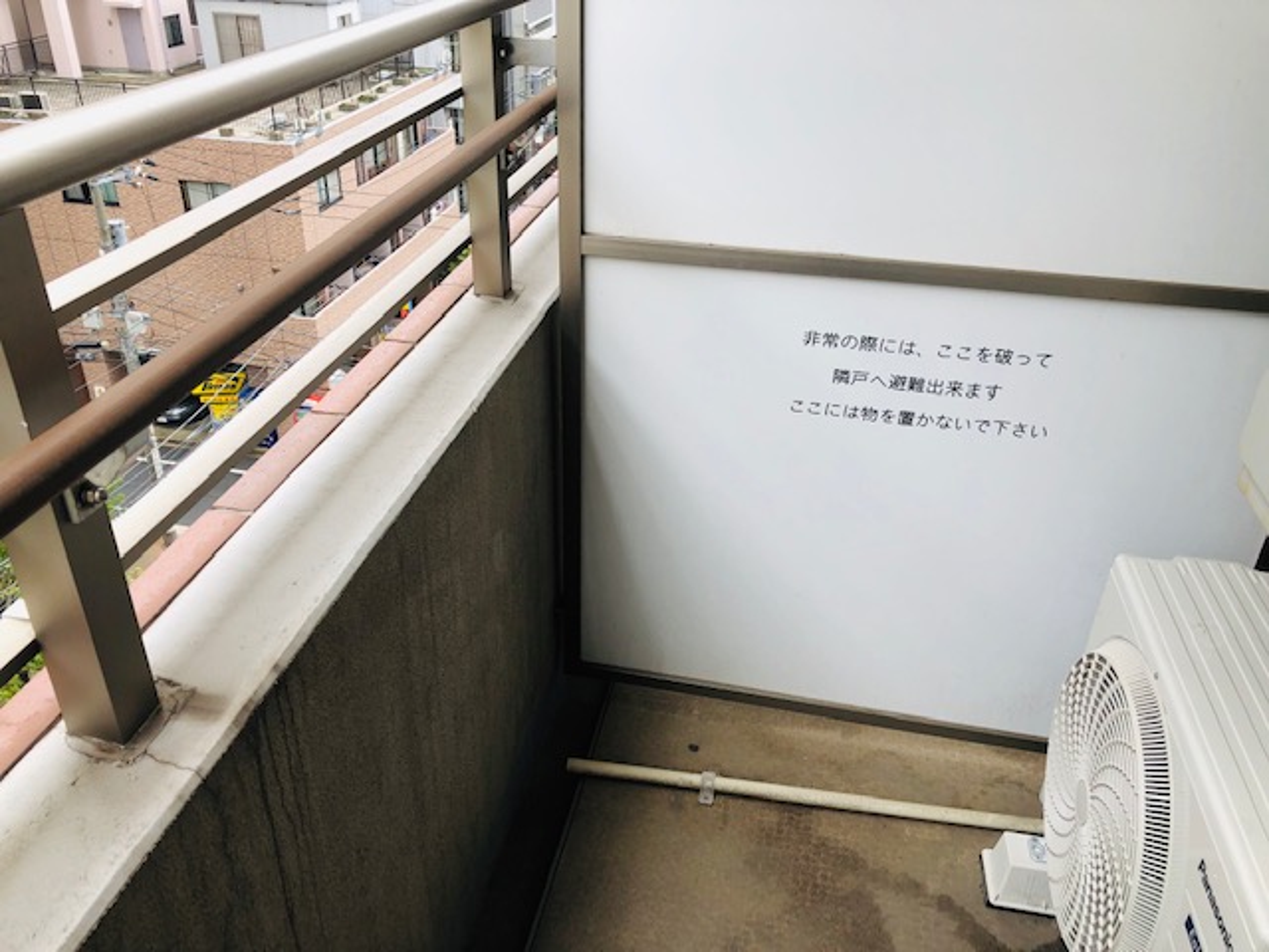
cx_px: 634
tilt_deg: -30.4
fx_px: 1026
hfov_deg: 63.4
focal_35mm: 28
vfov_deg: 49.7
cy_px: 476
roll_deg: -2.1
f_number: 1.8
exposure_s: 1/182
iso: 20
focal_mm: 3.99
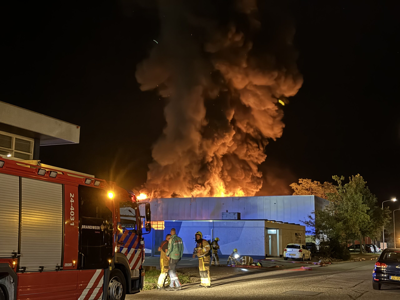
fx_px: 555
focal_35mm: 48
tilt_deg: +10.0
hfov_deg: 39.7
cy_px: 150
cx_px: 200
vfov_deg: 30.3
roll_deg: -0.4
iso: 1000
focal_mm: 6.76
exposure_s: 1/17
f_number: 1.78
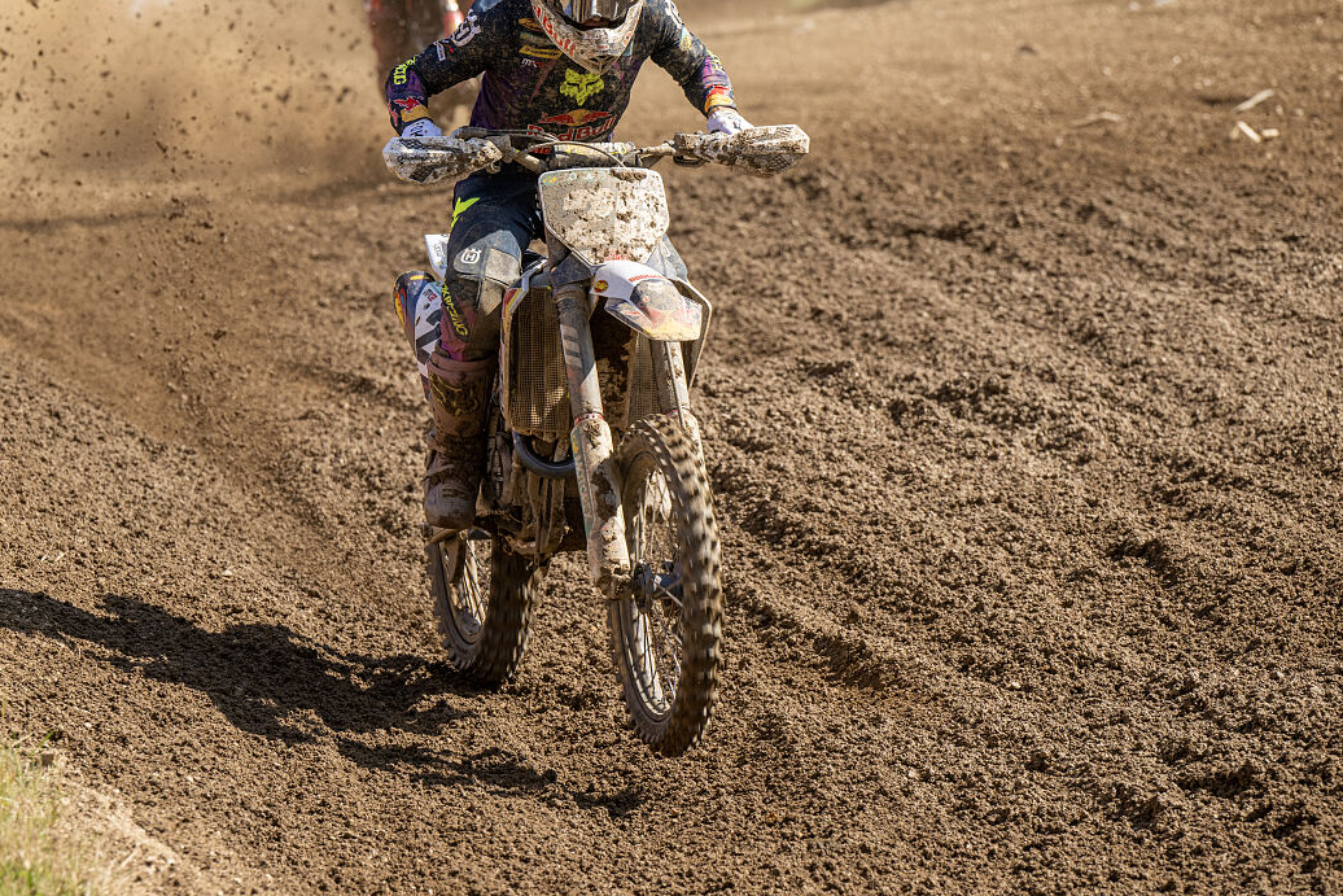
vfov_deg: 6.1
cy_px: 390
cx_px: 624
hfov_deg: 9.1
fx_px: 8469
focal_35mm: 227
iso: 320
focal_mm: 190
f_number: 5.6
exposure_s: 1/1250
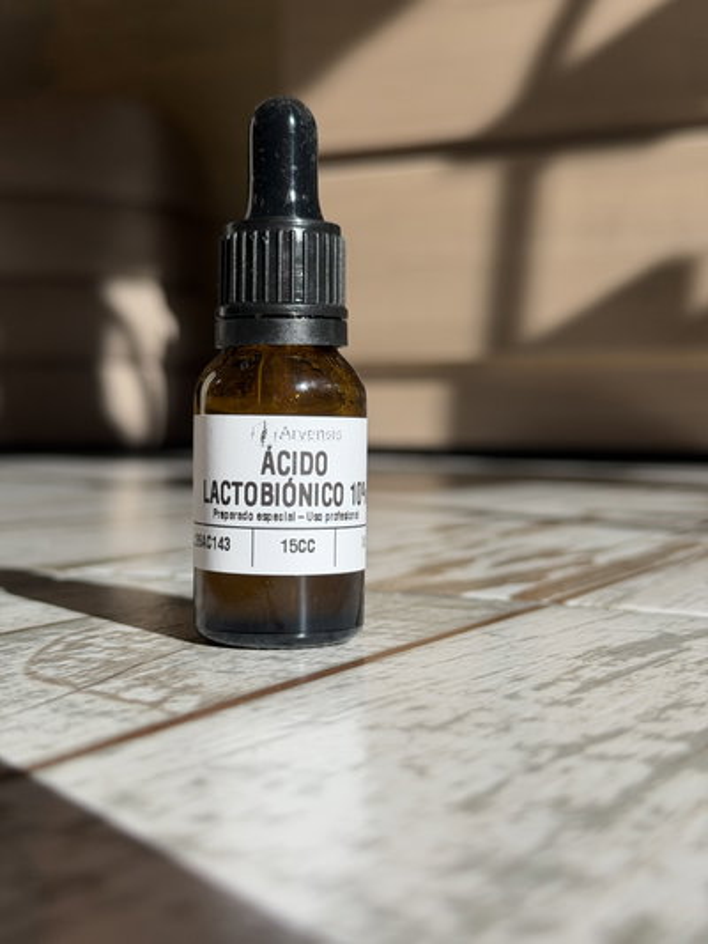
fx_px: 1308
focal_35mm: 48
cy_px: 472
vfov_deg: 39.6
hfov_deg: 30.3
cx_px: 354
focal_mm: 6.76
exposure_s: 1/4098
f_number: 1.78
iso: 64
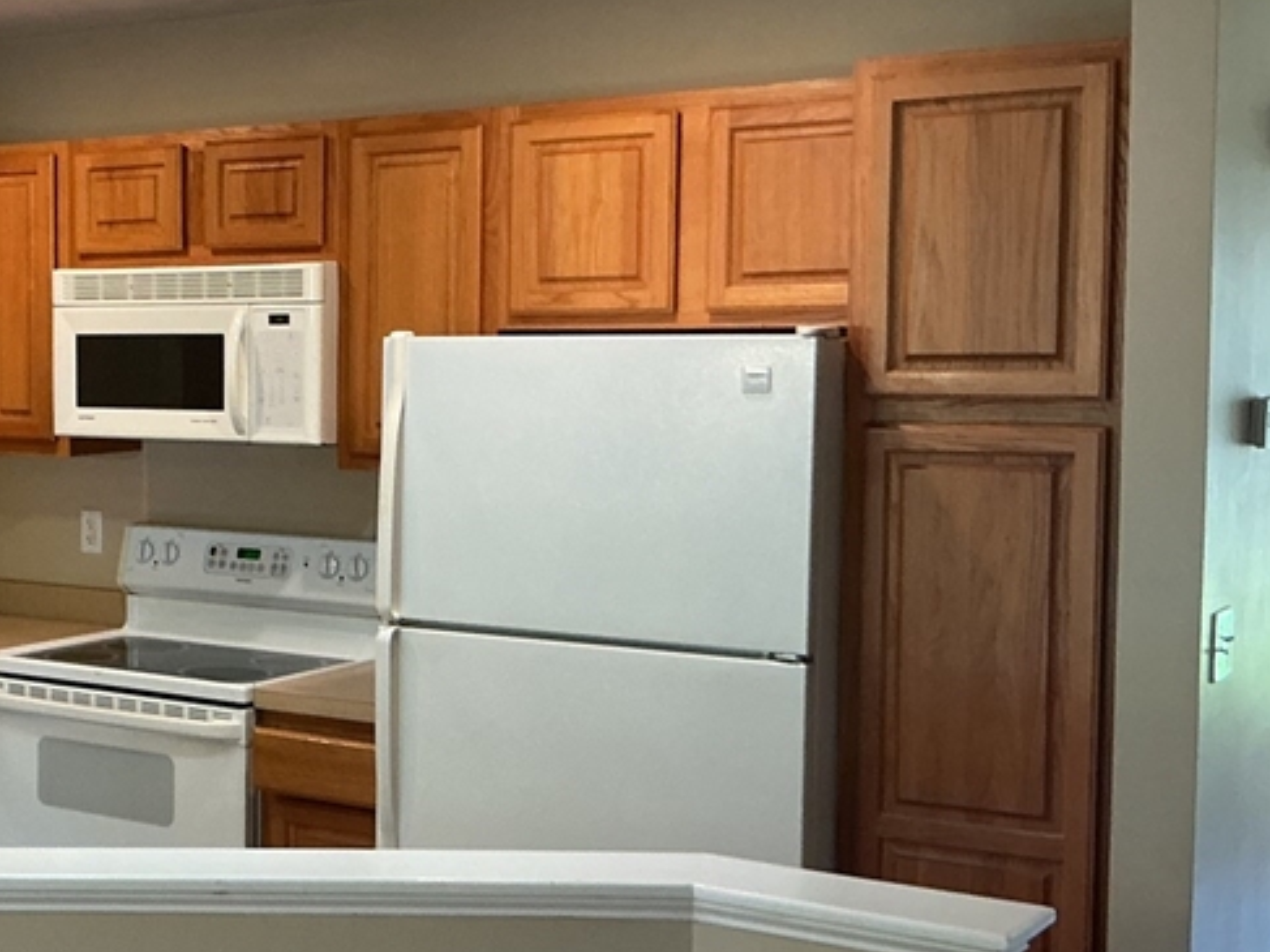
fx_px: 2237
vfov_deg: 24.0
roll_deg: +0.6
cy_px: 529
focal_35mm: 61
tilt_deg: -4.7
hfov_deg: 29.8
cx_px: 34
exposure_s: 1/60
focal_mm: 3
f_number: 1.8
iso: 80
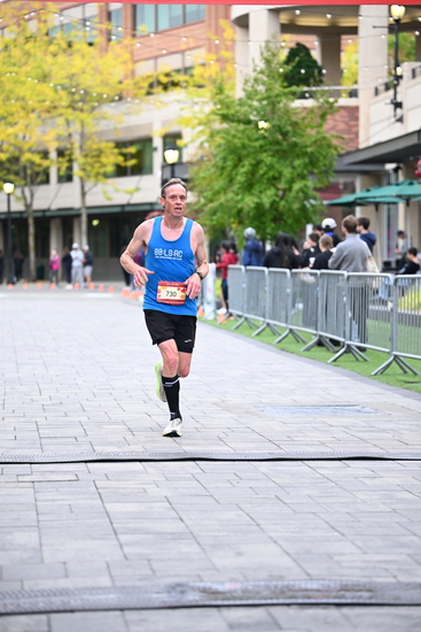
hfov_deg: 14.3
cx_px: 210
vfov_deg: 21.2
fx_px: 1683
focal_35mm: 96
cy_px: 316
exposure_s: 1/1600
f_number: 2.8
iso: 1250
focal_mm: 96
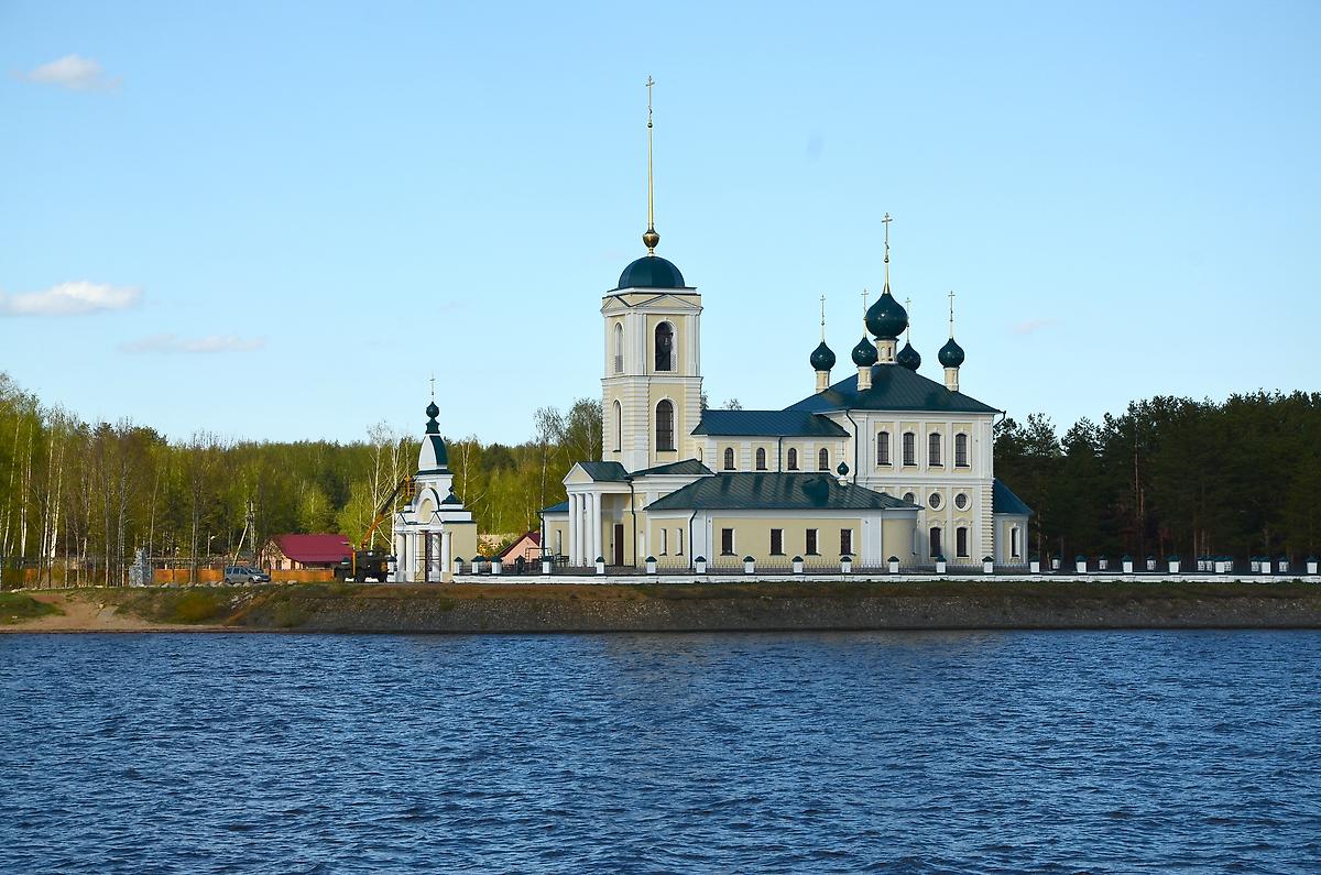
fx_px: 3845
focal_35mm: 105
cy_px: 438
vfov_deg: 13.0
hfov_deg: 19.5
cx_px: 660
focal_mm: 70
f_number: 10
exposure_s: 1/800
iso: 200
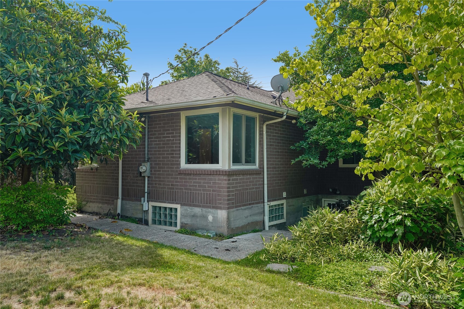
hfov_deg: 65.5
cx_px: 232
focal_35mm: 28
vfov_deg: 46.4
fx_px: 361
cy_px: 154
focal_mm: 28
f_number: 8
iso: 400
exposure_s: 1/400
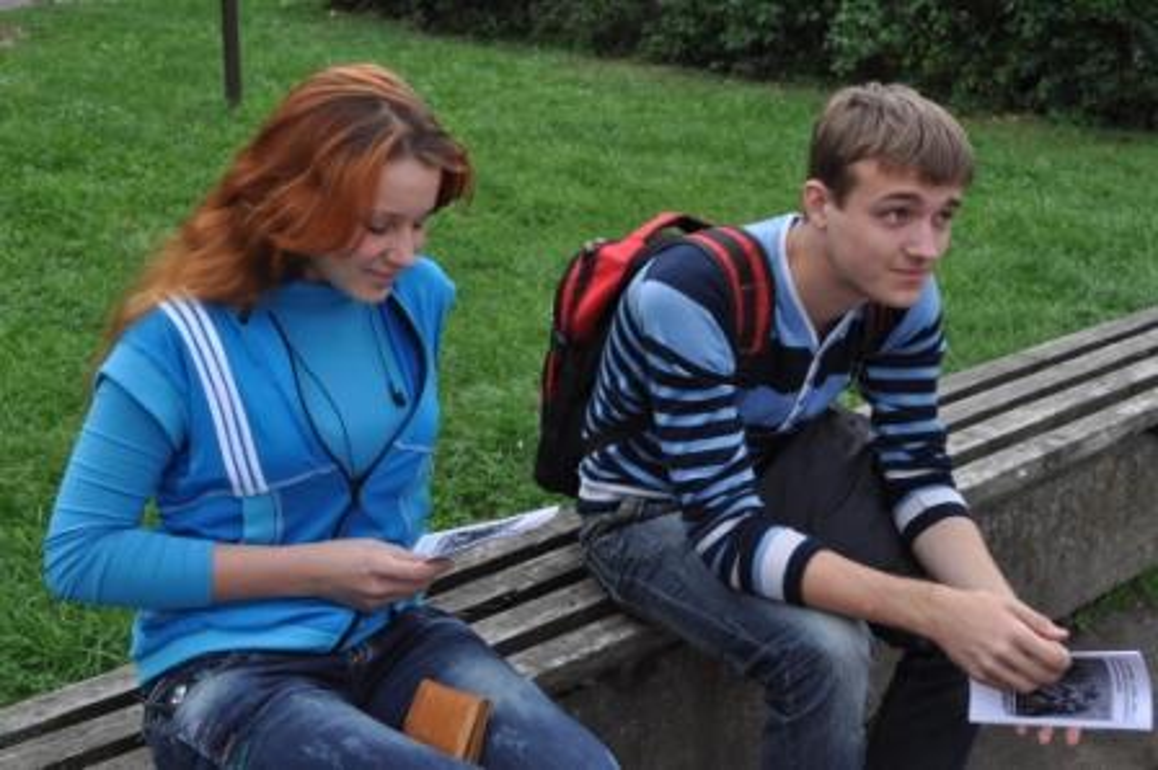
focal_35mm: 48
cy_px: 385
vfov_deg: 28.0
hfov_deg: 41.1
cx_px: 579
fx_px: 1543
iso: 200
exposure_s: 1/320
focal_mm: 32
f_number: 6.3
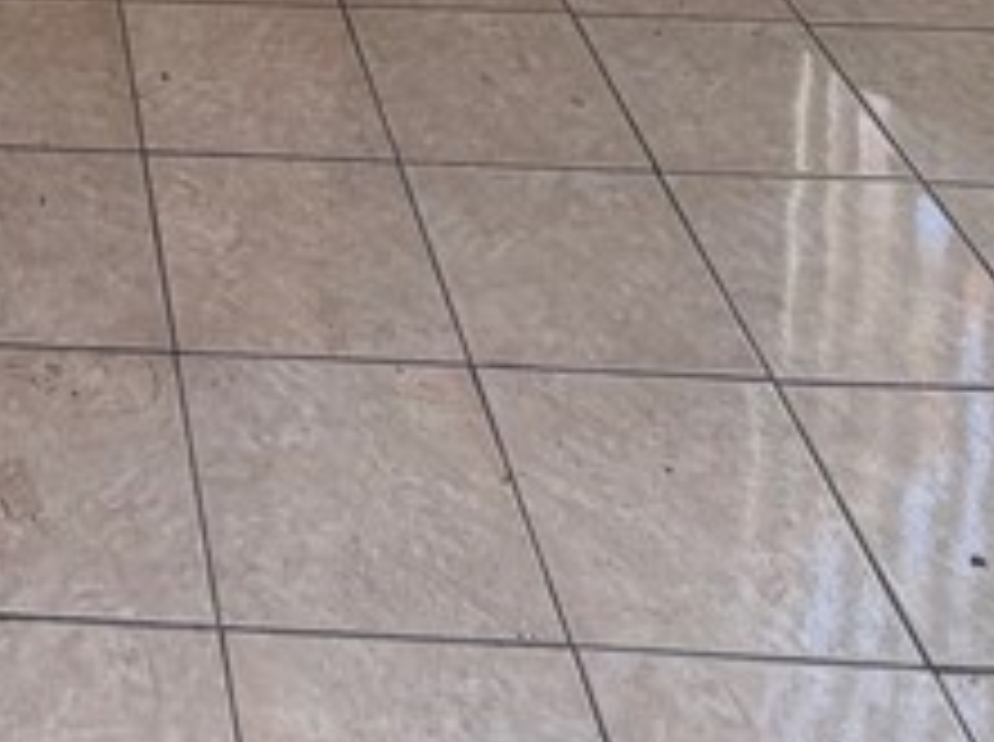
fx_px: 1863
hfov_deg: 26.7
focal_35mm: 65
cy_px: -863
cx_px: -184
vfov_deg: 15.9
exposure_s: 1/121
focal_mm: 2.22
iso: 50
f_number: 2.2
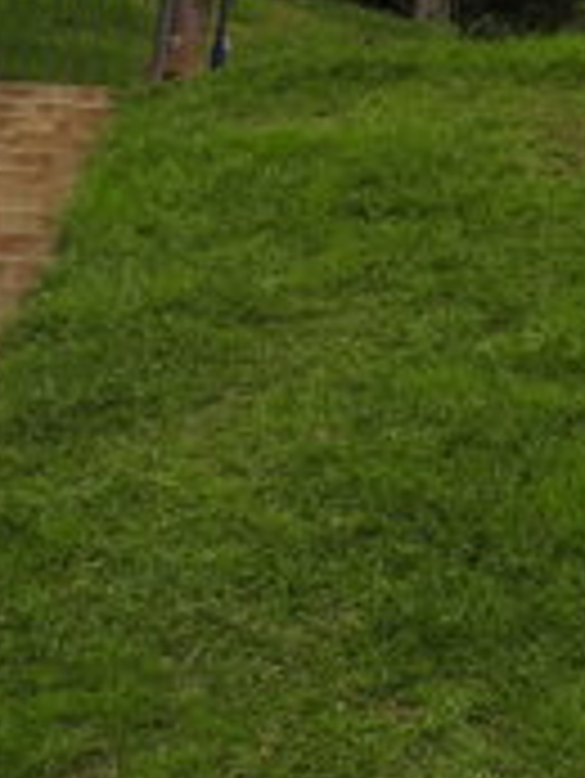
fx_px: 1665
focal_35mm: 74
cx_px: 828
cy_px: -88
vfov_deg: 24.5
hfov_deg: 18.1
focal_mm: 4.3
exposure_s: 1/800
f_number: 3.3
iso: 100
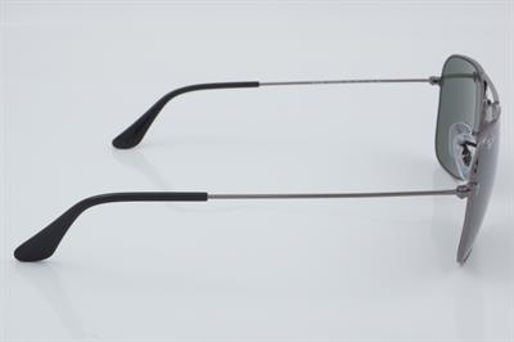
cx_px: 257
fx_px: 1070
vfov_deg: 18.2
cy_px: 171
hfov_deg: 27.0
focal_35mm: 75
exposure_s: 1/4
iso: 100
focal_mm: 50
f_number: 32
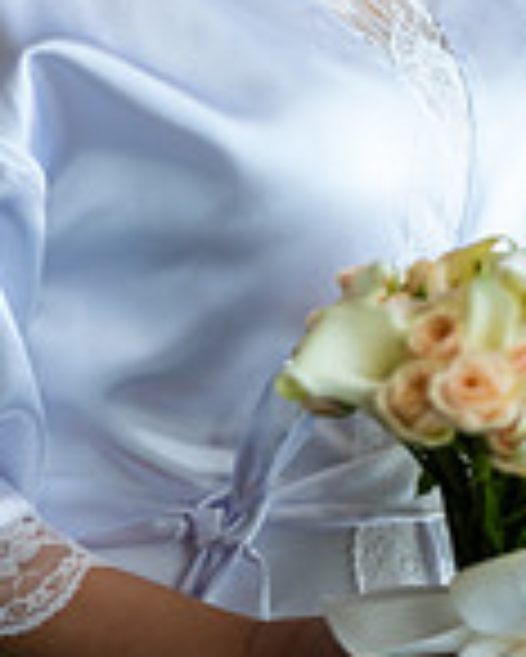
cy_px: 54
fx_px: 4782
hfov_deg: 6.3
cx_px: 297
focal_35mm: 246
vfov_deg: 7.8
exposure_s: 1/160
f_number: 1.8
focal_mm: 85
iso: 200
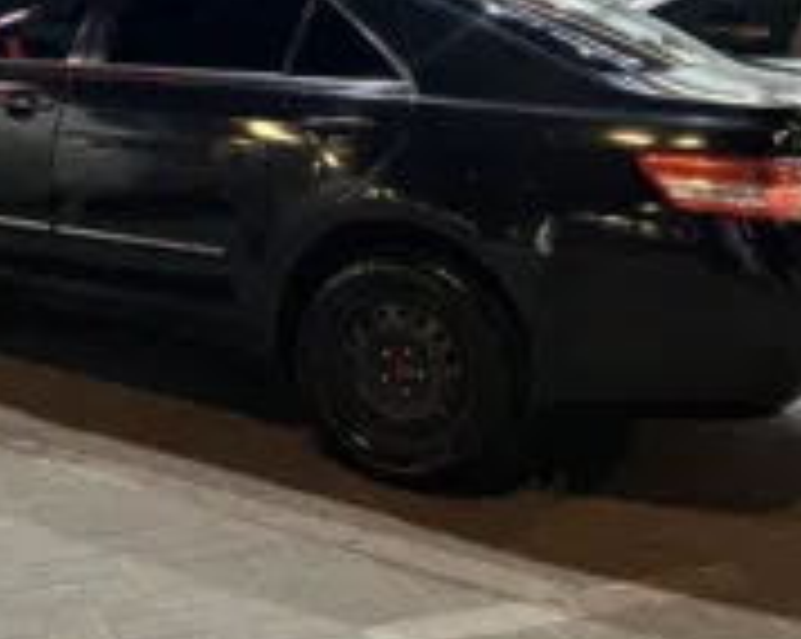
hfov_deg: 32.7
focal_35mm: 57
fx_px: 1350
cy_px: 58
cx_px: 256
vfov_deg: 25.8
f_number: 1.5
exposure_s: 1/50
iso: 125
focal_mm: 5.7
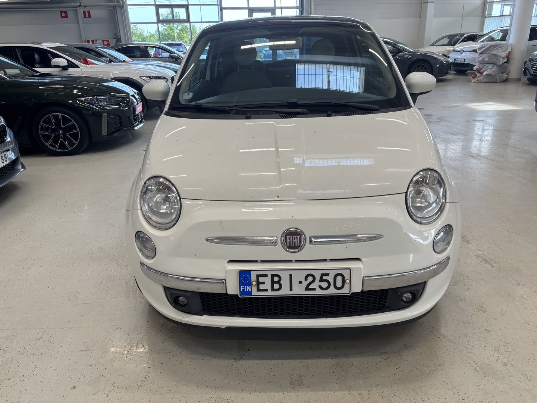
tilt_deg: -21.4
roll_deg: +2.9
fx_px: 403
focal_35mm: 26
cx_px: 268
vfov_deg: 53.1
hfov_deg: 67.3
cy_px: 202
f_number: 1.6
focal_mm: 5.96
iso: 32
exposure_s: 1/107
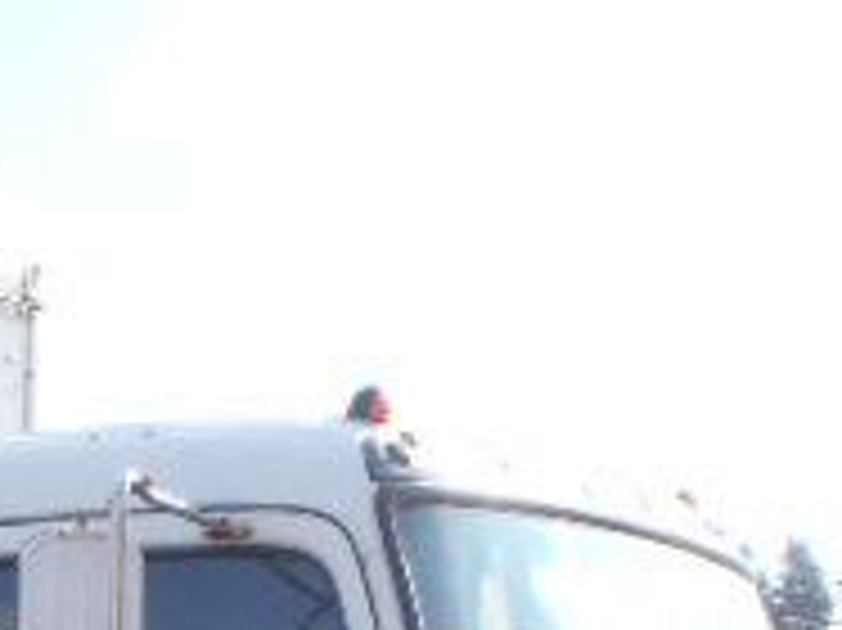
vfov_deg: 14.2
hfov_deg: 18.0
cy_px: 1004
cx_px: -464
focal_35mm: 96
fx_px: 2334
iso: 80
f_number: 4.5
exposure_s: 1/250
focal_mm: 5
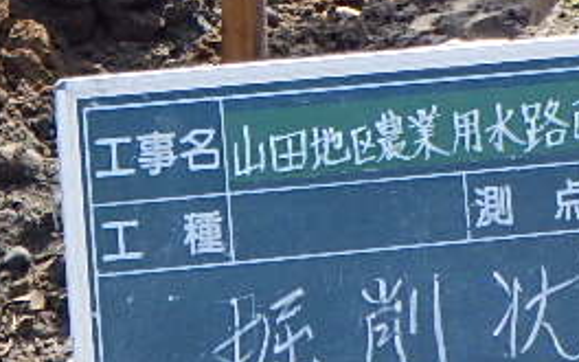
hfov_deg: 14.5
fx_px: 2272
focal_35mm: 144
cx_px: 151
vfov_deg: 8.9
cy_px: -191
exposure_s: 1/500
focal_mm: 5
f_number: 4.2
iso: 250
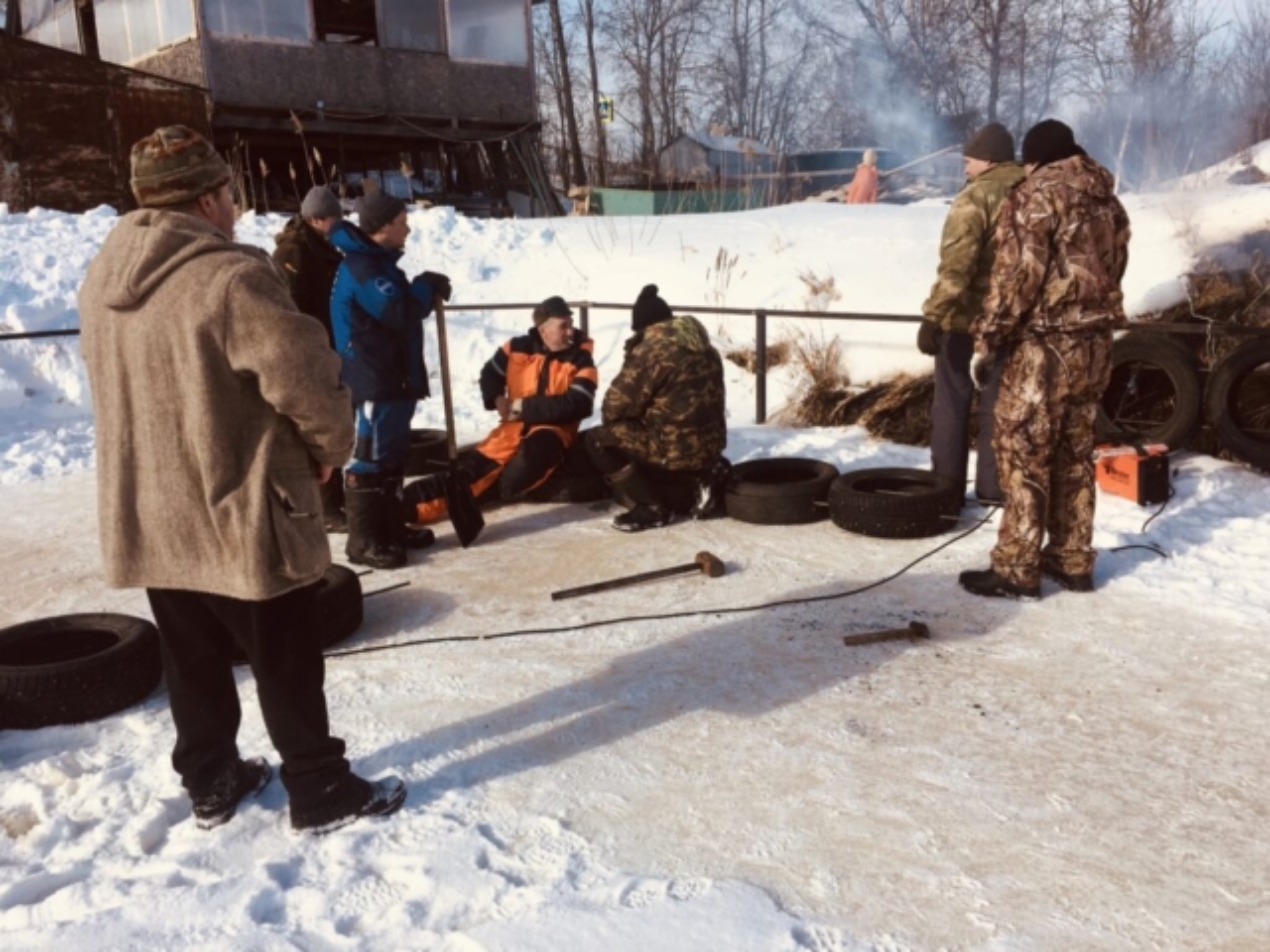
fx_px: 1064
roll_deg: +1.6
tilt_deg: -12.7
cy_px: 476
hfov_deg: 61.7
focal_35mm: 29
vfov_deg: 48.2
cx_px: 635
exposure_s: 1/2331
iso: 25
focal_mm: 4.15
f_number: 2.2
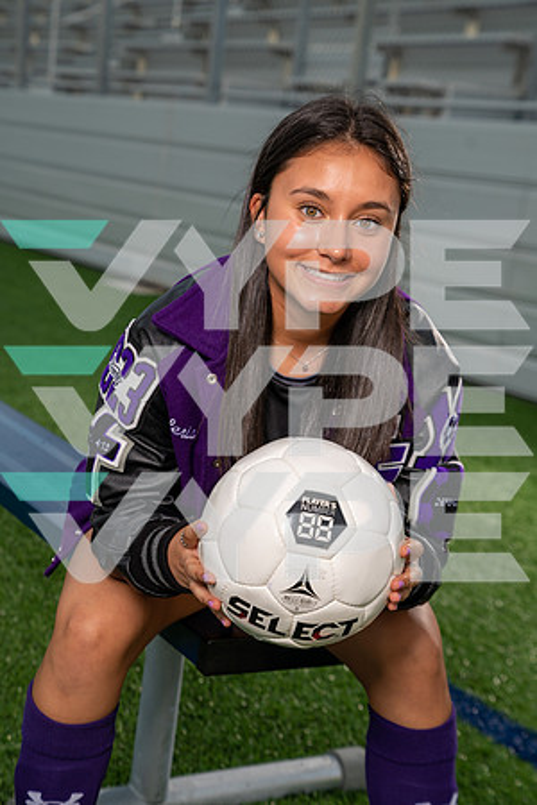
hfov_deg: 21.9
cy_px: 402
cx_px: 268
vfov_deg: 32.4
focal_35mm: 62
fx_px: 1387
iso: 320
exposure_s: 1/400
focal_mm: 62
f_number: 5
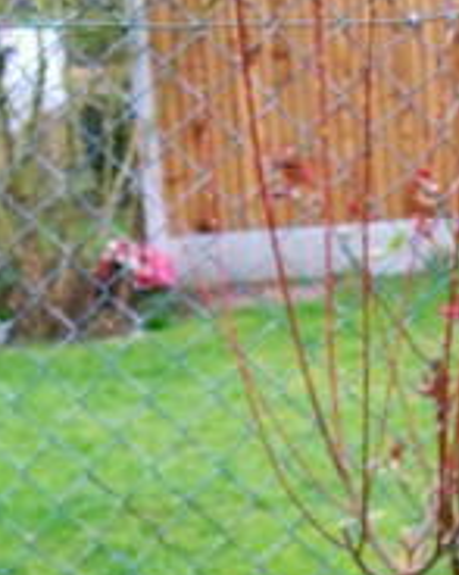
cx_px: 403
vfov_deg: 22.3
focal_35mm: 84
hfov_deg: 18.0
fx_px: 1428
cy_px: 506
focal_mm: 6
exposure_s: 1/95.6
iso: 80
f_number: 2.7
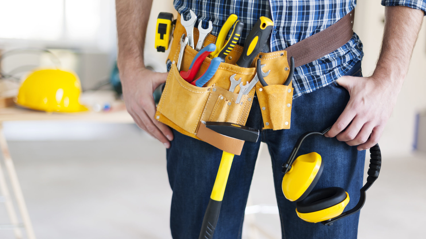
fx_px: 599
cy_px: 126
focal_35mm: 53
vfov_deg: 22.6
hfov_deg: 39.2
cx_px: 211
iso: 100
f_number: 1.8
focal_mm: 50
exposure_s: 1/80
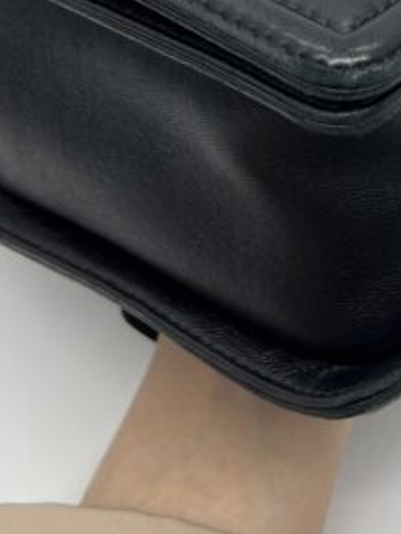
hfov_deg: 15.3
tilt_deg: -44.5
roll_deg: -4.2
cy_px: -121
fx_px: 1482
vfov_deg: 19.2
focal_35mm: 96
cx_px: 351
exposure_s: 1/147
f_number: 1.5
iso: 32
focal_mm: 5.7
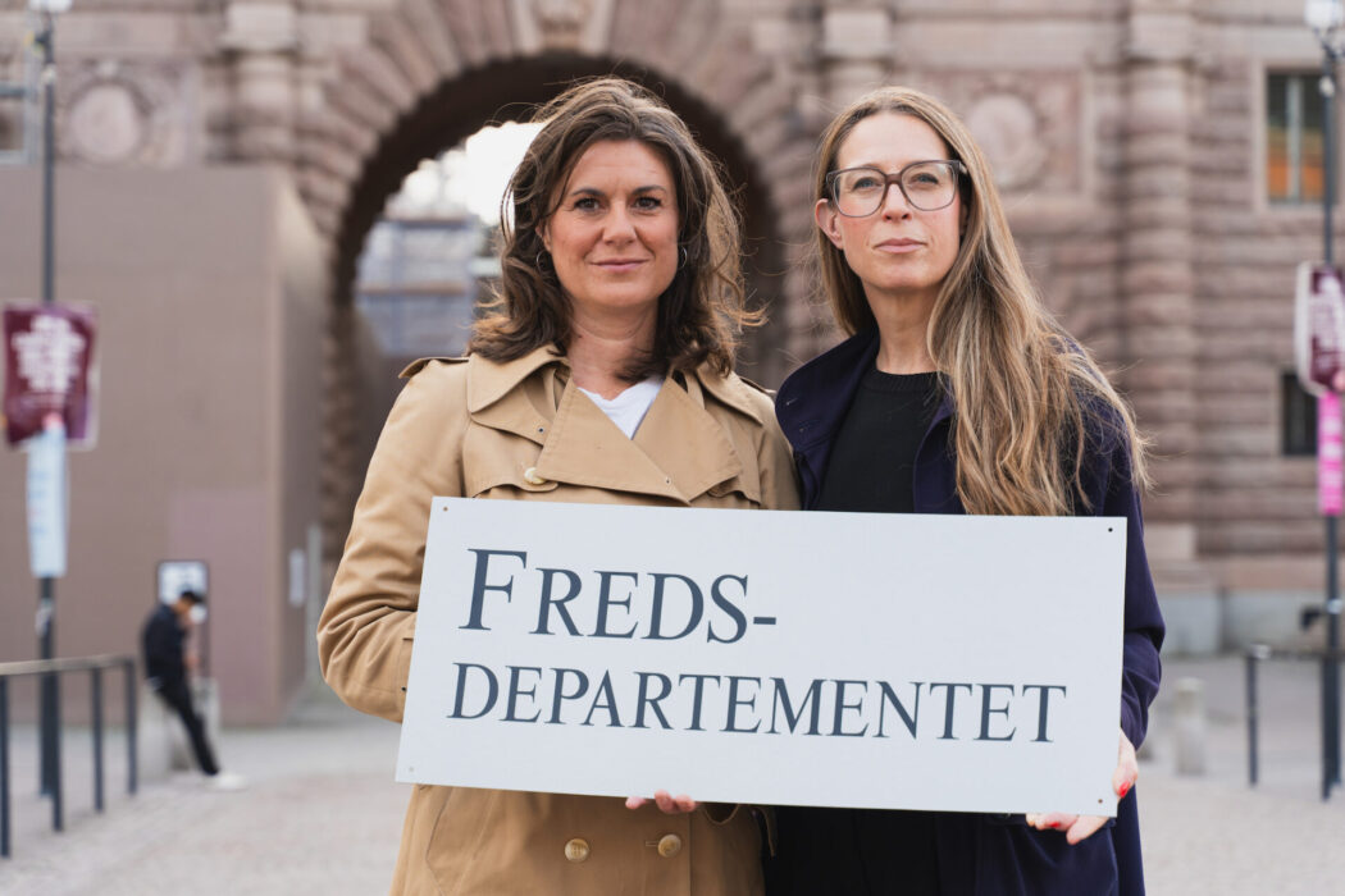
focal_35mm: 68
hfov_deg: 29.7
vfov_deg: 20.0
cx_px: 672
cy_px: 448
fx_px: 2540
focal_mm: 68
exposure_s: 1/250
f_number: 4
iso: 200
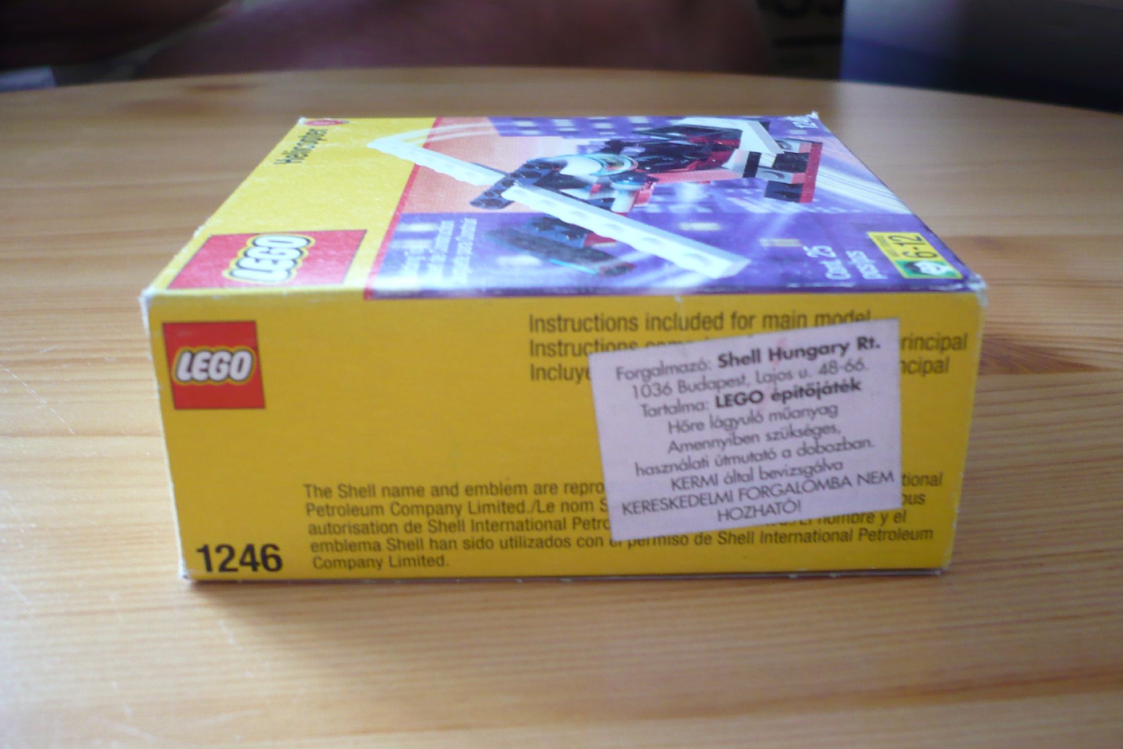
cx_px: 567
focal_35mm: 37
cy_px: 379
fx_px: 1154
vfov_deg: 35.9
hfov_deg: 51.9
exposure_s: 1/15
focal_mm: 5.8
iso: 200
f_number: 2.8
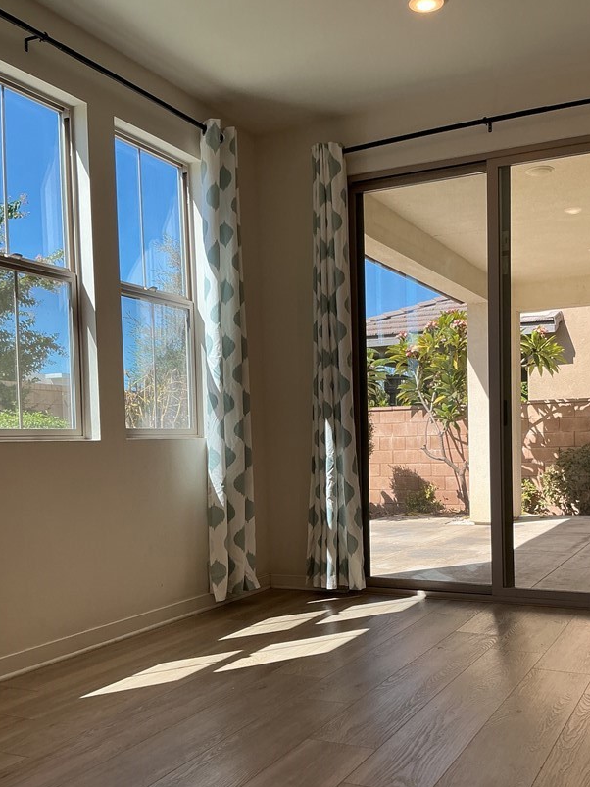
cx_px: 320
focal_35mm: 37
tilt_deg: -3.4
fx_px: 841
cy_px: 478
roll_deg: +1.2
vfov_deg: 49.8
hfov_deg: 38.6
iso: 25
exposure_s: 1/346
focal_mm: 3
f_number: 1.8
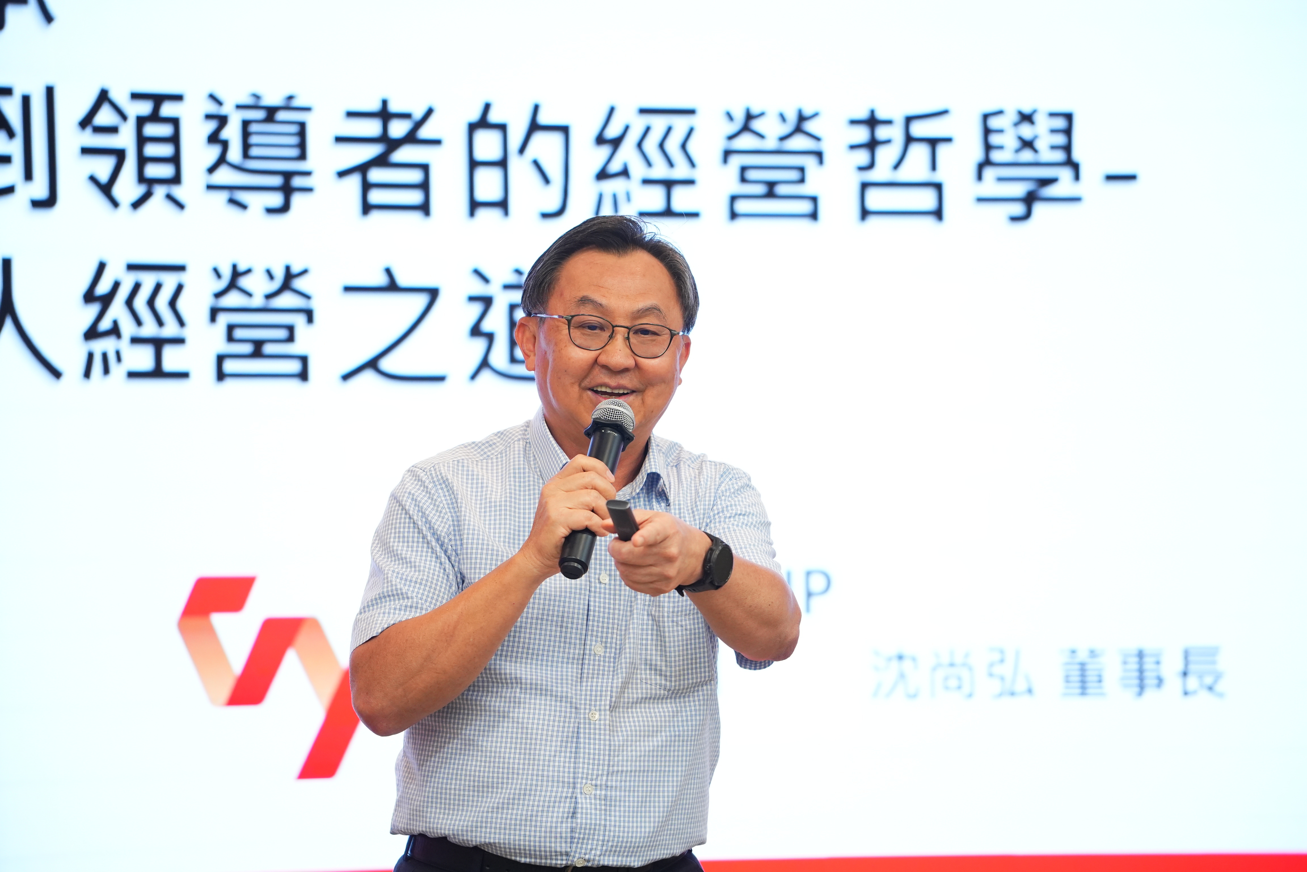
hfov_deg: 11.2
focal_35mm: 183
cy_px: 436
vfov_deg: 7.5
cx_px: 654
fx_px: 6643
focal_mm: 183
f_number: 4
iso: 1600
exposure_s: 1/125
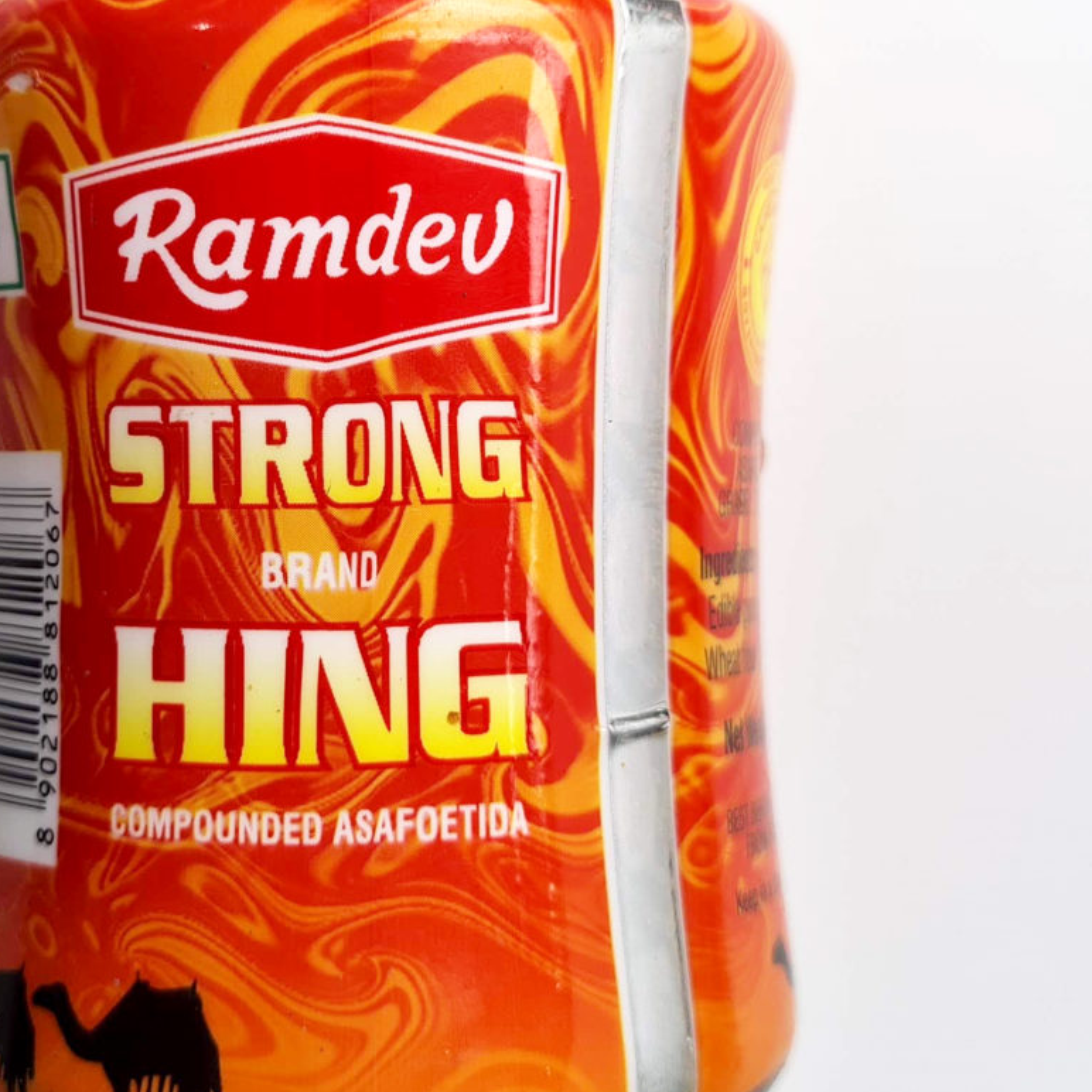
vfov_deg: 28.0
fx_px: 2177
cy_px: 372
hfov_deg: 28.0
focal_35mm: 61
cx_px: 354
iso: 50
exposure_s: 1/217
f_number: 1.8
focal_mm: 5.4
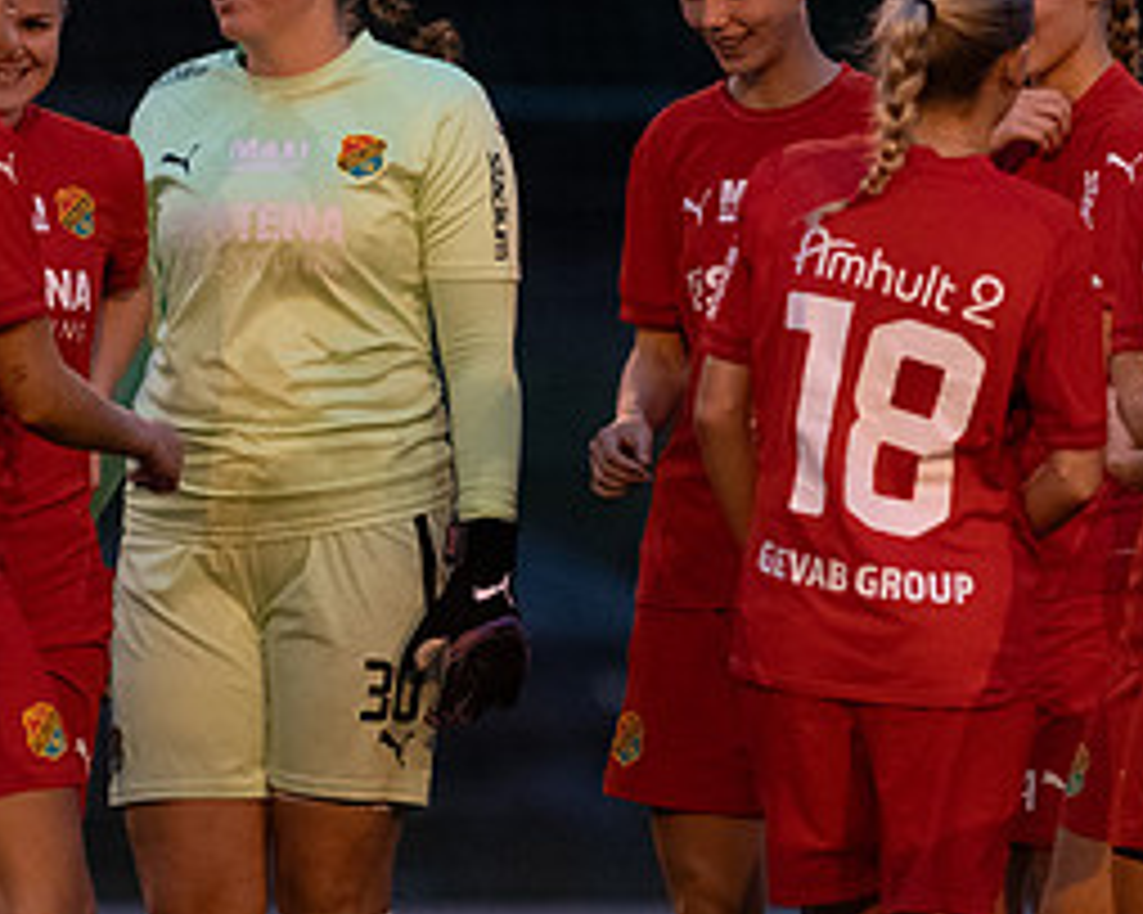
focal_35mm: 964
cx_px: 432
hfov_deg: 2.0
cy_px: 525
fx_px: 32598
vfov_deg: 1.6
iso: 2800
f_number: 3.2
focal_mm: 300
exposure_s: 1/800
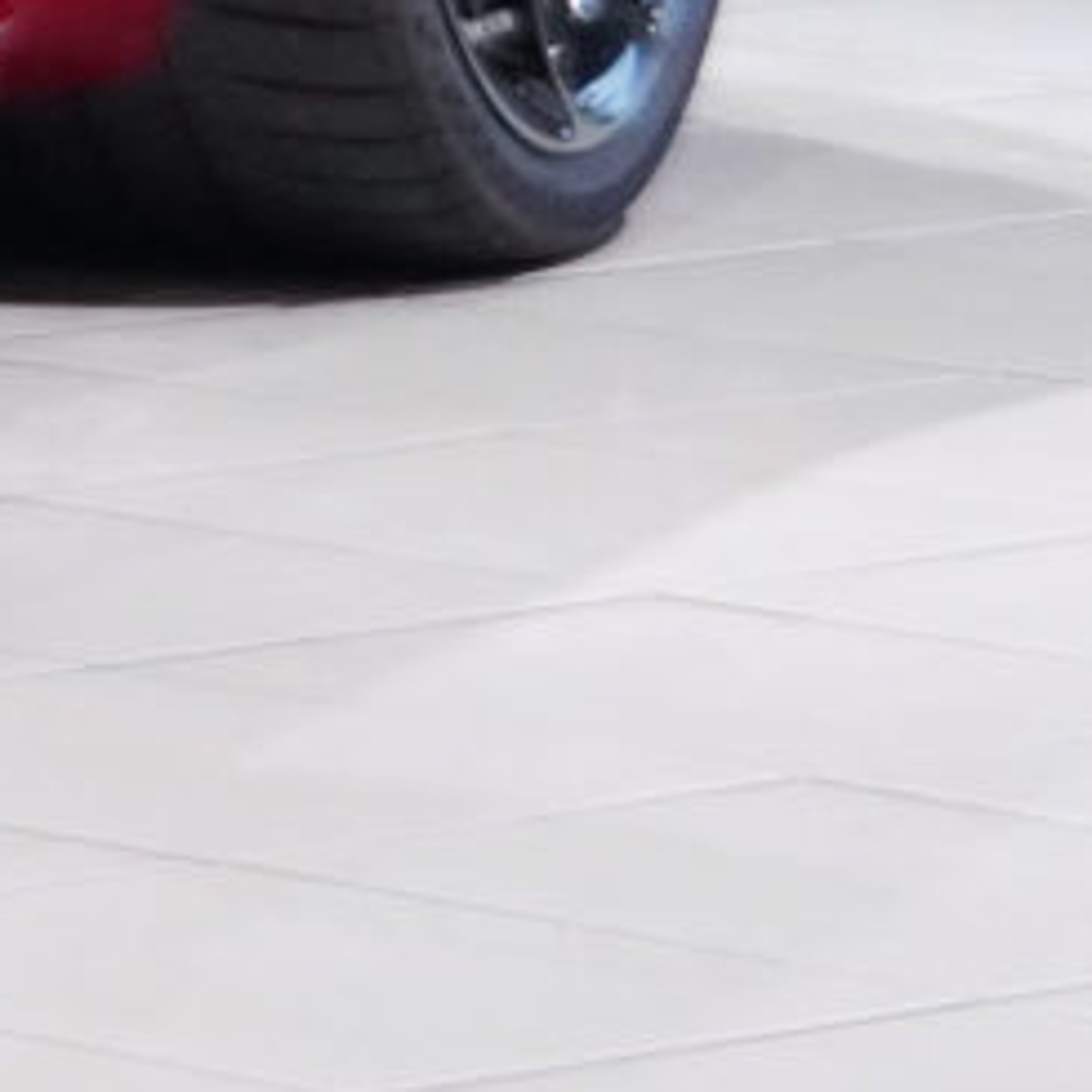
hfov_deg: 3.7
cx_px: -4230
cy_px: -1727
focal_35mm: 426
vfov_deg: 4.0
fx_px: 15204
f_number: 4.5
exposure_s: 1/50
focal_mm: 32
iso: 500
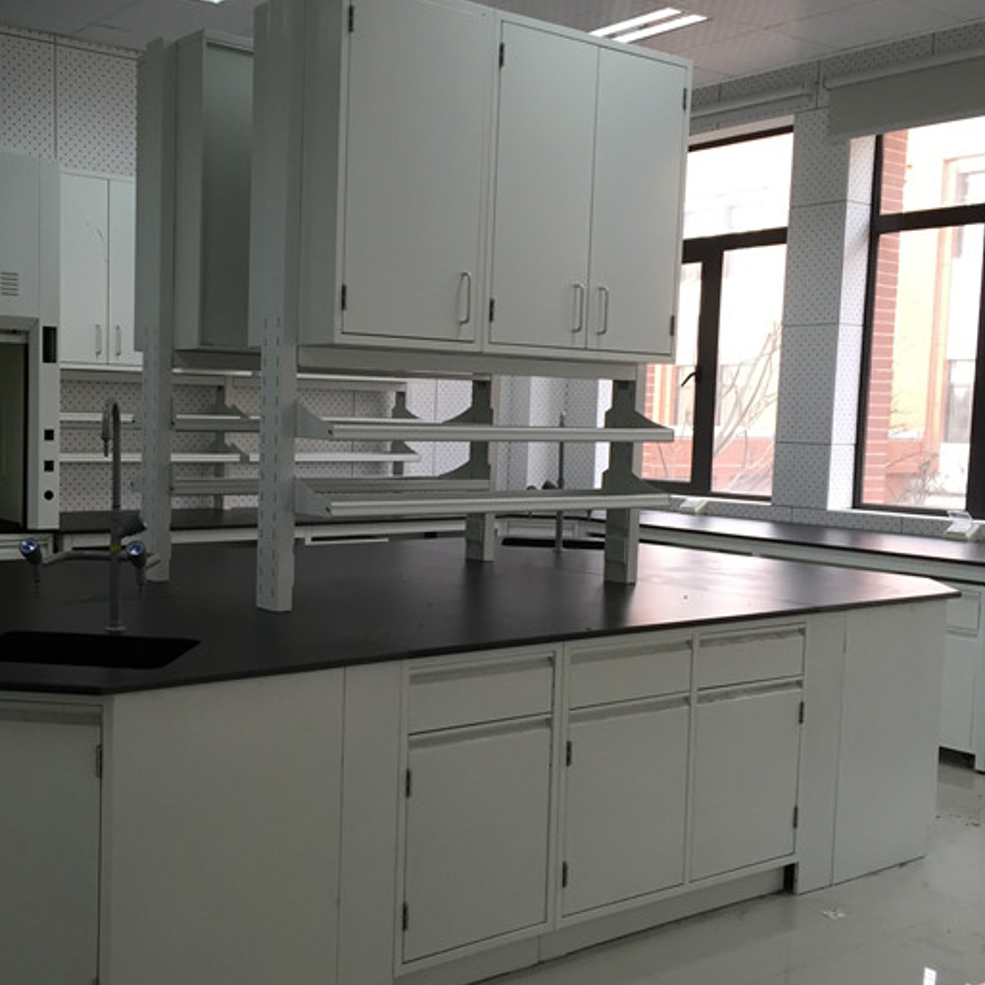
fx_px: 1288
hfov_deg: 41.2
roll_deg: -1.2
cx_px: 317
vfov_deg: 41.8
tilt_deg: -5.5
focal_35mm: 40
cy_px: 526
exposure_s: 1/33
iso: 32
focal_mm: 4.15
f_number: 2.2
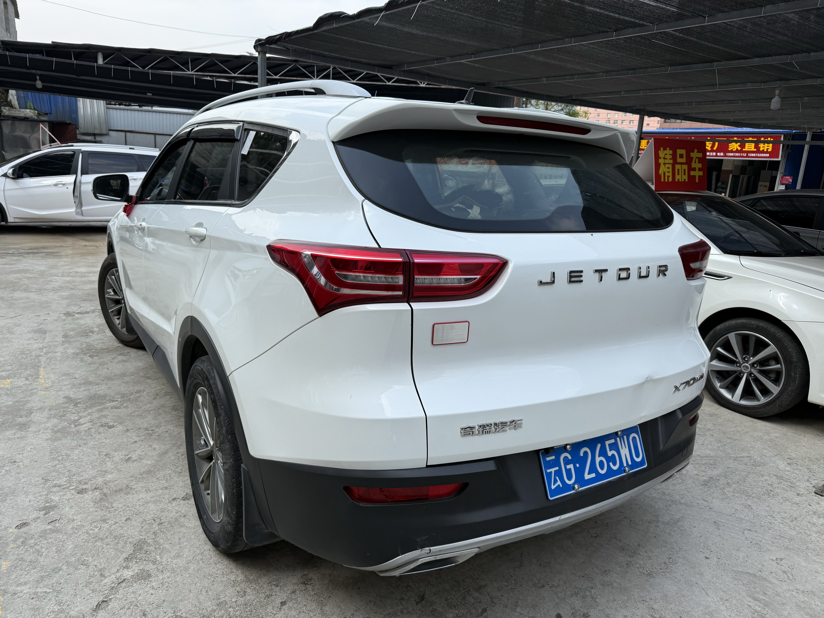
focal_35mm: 24
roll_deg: -3.9
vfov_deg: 56.8
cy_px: 309
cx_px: 412
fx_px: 571
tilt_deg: -14.2
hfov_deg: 71.6
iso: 80
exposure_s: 1/1770
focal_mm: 6.76
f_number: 1.78
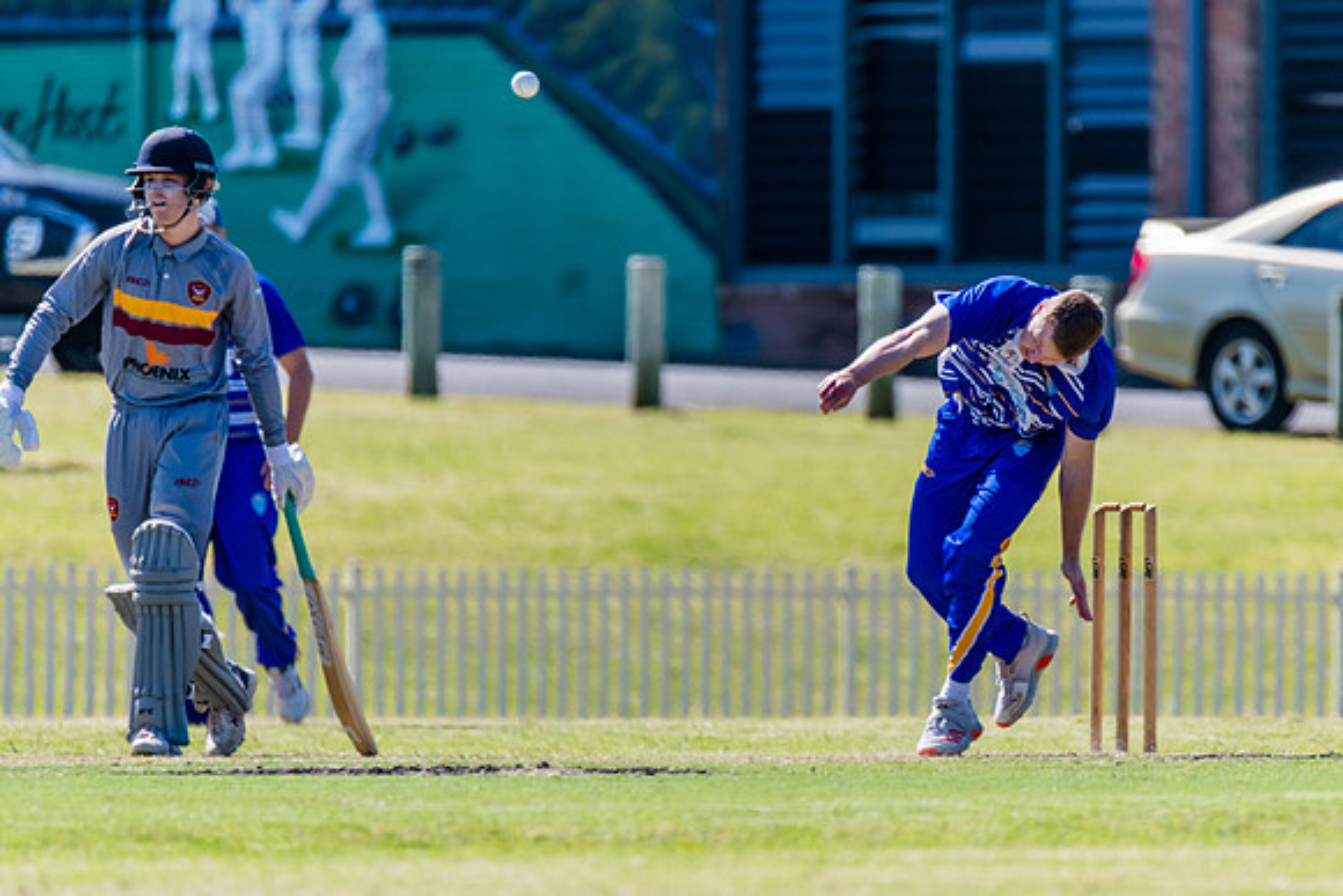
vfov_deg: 2.0
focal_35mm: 701
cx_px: 780
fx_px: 26138
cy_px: 480
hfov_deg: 2.9
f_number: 6.3
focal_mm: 600
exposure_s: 1/2000
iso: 640
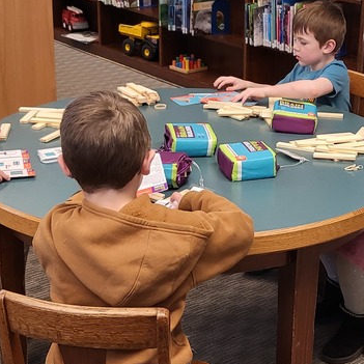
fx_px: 797
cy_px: 164
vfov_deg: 25.7
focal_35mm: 67
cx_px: 223
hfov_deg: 25.7
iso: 320
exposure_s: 1/120
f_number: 1.8
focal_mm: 4.25
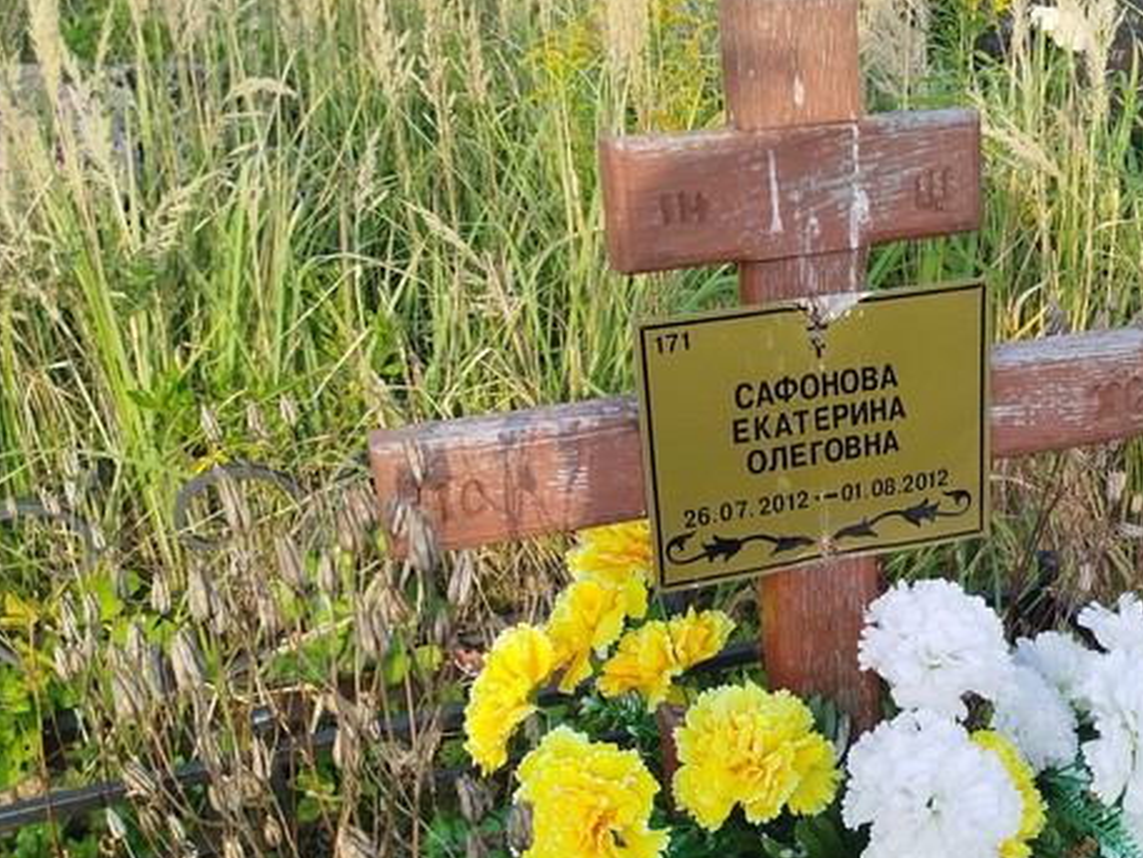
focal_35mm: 42
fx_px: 1387
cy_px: 500
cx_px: 818
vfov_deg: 34.3
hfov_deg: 43.7
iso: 50
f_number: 1.7
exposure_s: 1/225
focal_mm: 5.31
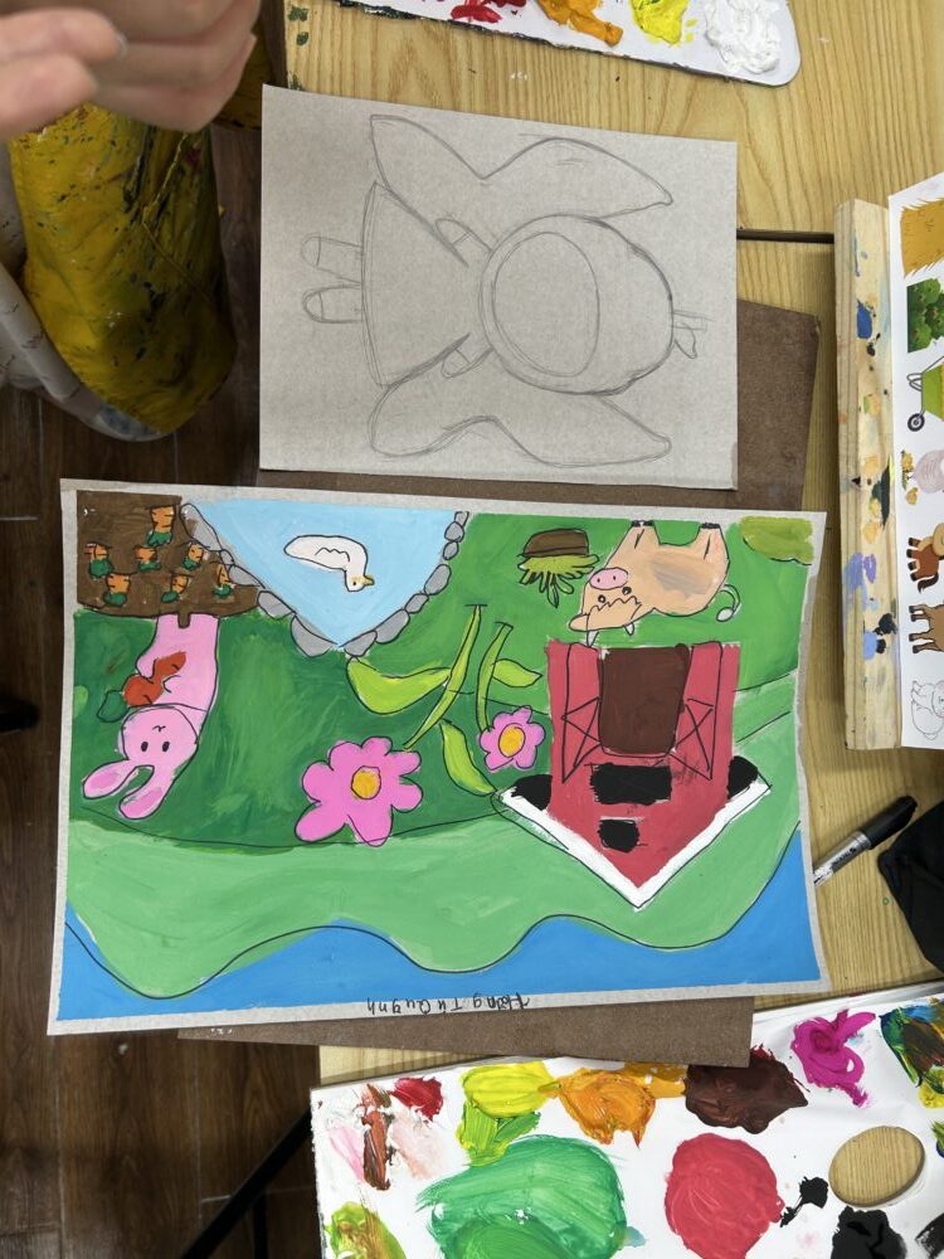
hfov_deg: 53.1
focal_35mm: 26
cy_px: 630
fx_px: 945
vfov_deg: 67.3
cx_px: 472
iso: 32
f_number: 1.5
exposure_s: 1/112
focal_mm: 5.7
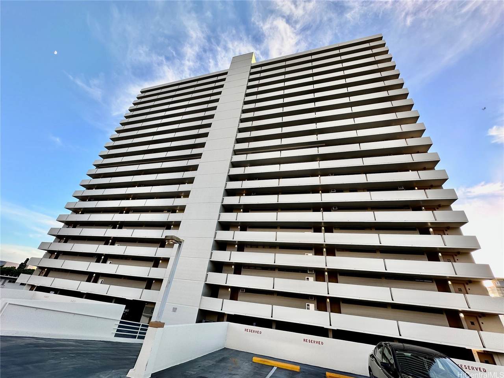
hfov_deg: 102.1
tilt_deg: +29.4
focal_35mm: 14
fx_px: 204
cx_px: 252
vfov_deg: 85.7
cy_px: 189
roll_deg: -6.7
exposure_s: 1/242
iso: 40
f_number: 2.2
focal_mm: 2.22
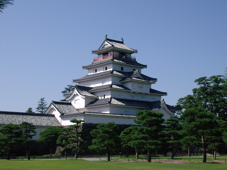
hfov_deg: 29.4
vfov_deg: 22.3
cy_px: 85
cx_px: 114
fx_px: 433
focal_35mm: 66
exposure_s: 1/400
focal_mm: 10.7
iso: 64
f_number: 5.8
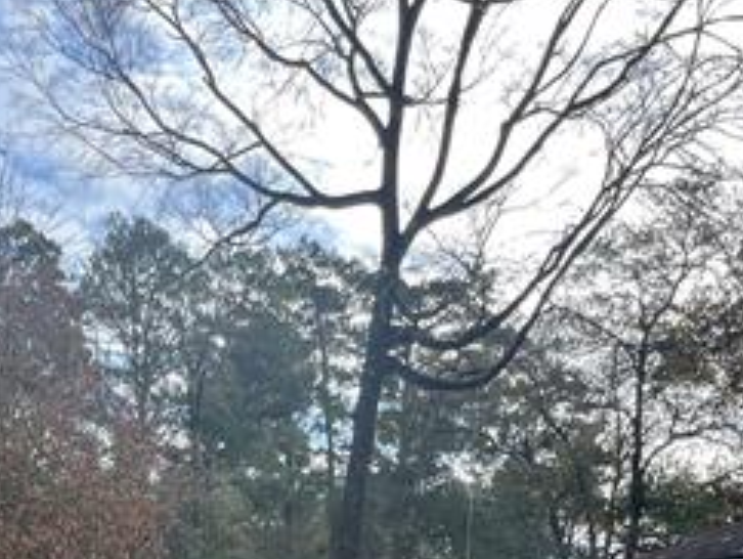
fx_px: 1182
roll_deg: -2.4
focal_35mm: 55
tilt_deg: -5.1
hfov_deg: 33.7
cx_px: 132
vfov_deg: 22.6
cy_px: 796
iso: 32
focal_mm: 1.57
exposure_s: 1/451
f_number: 1.8
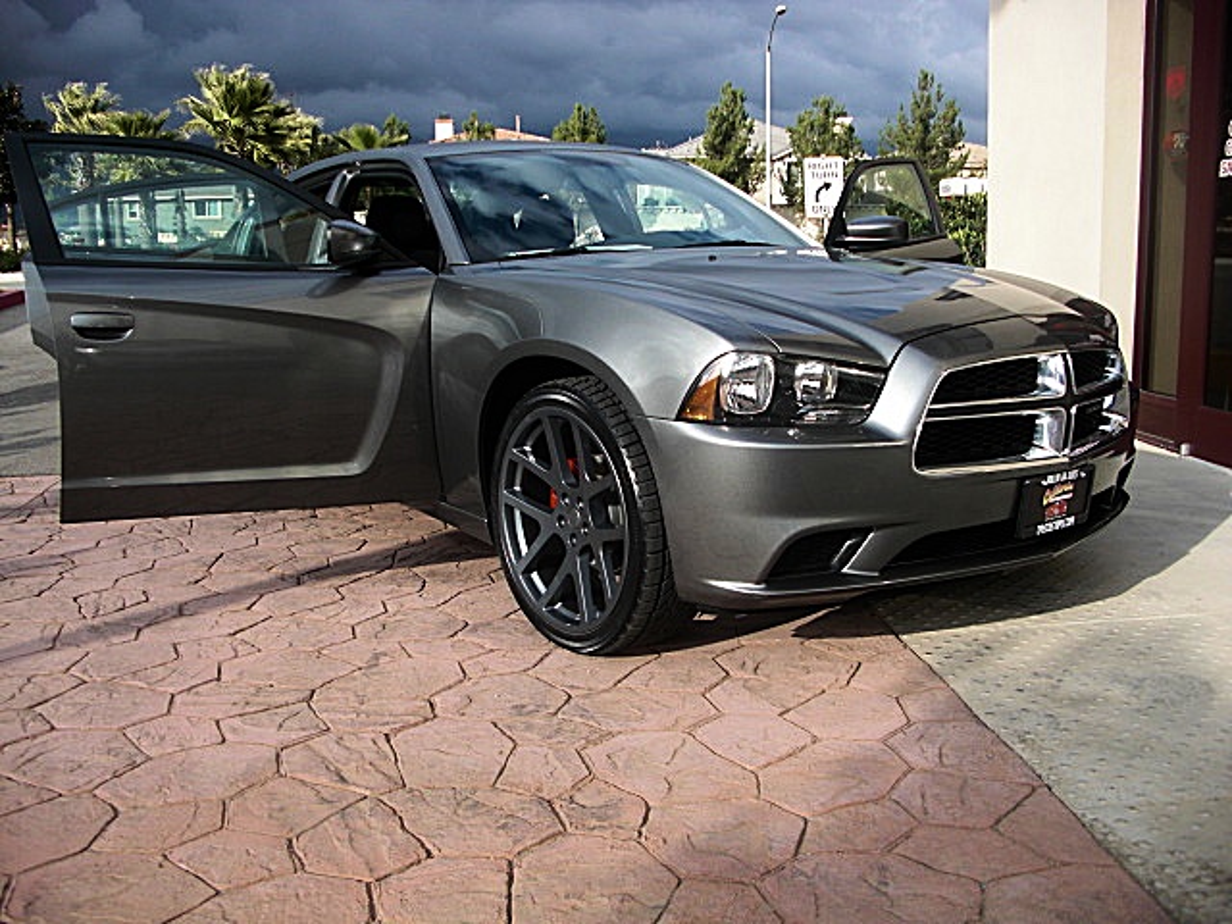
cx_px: 616
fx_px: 1281
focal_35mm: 36
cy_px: 462
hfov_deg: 51.4
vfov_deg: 39.7
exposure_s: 1/500
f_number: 2.8
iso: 50
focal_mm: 6.3
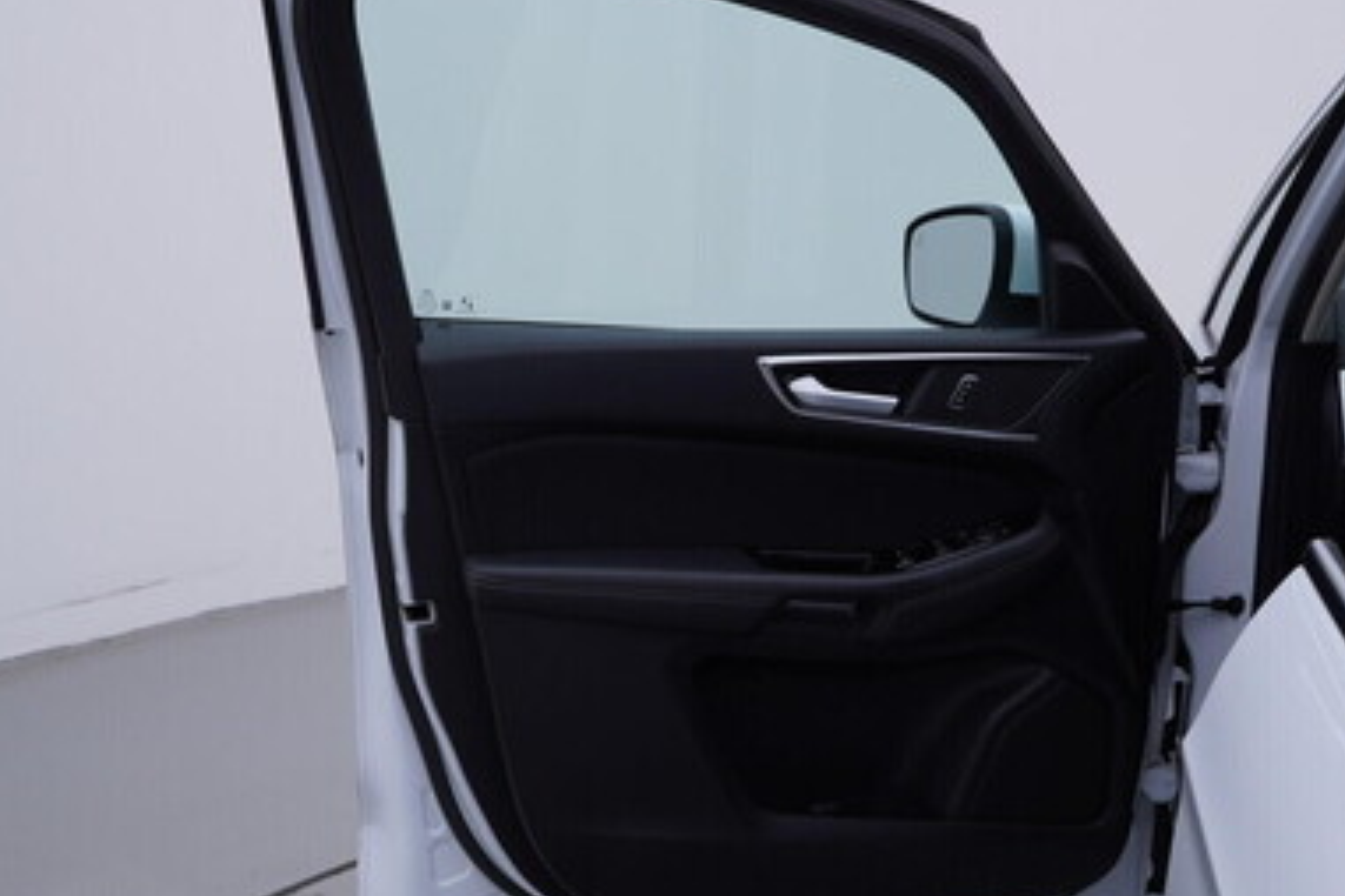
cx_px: 618
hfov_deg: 38.2
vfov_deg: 26.0
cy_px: 457
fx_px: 1943
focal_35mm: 52
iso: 125
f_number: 4.5
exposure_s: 1/100
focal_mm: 24
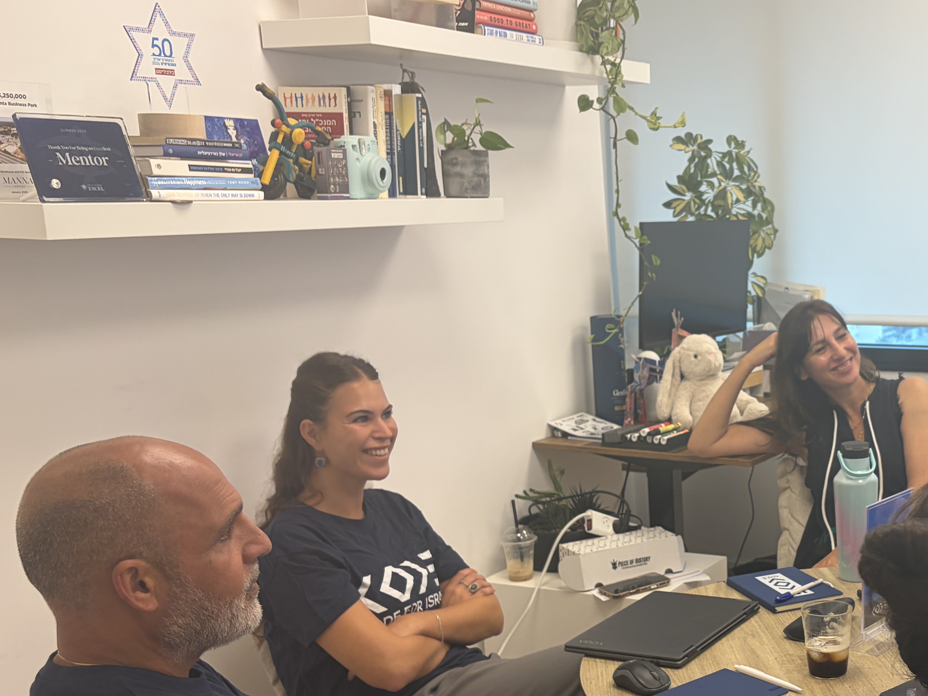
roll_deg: +2.9
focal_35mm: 46
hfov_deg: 39.2
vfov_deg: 31.2
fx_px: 1233
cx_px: 777
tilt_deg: -12.4
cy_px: 472
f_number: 1.6
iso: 80
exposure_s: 1/122
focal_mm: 5.96
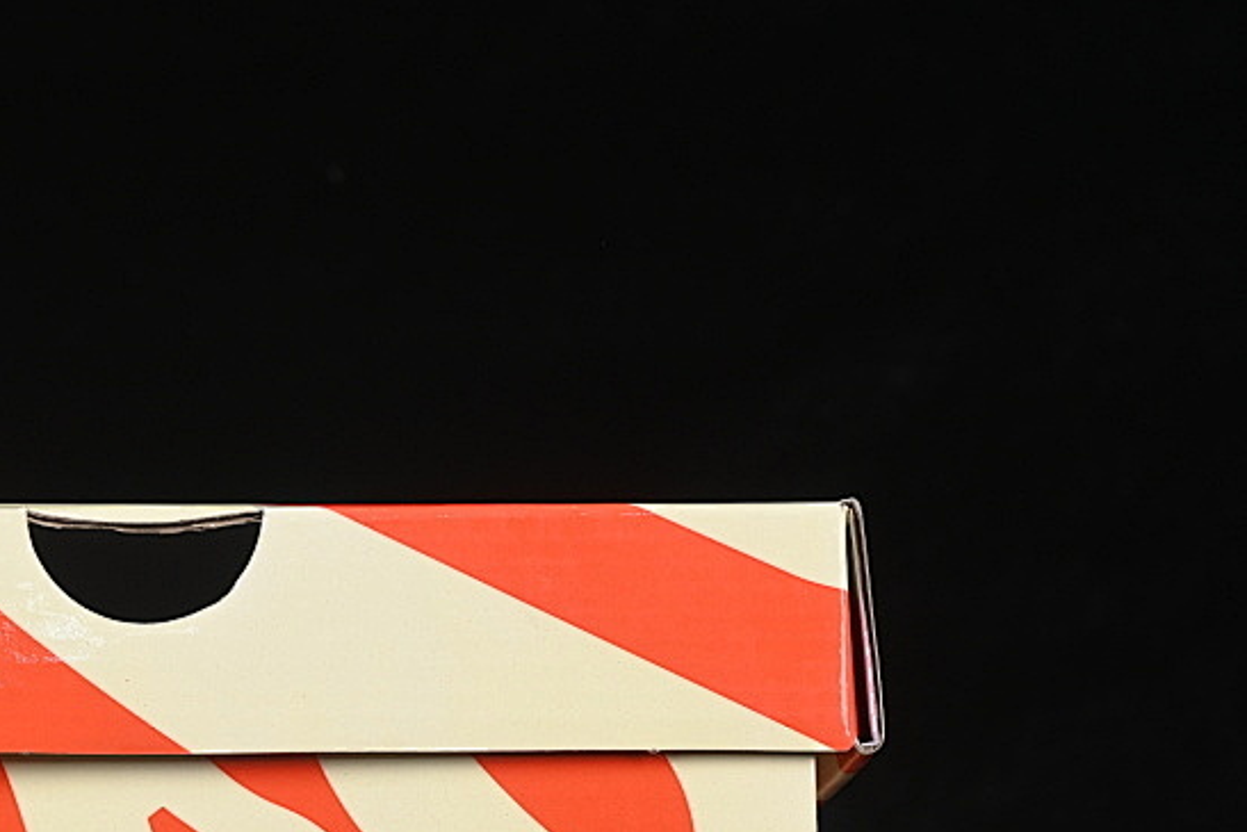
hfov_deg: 13.7
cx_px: 135
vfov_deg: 9.2
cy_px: 727
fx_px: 5128
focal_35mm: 148
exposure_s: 1/80
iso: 160
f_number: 8
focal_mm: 50
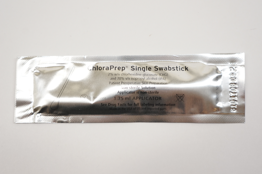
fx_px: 305
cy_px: 87
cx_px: 131
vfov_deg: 31.8
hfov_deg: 46.4
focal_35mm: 42
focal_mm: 28
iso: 400
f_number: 5.6
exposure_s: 1/100
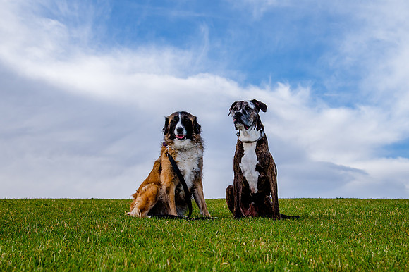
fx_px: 747
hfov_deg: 30.6
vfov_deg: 20.7
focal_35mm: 66
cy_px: 136
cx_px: 214
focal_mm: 44
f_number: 5.6
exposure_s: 1/800
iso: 200
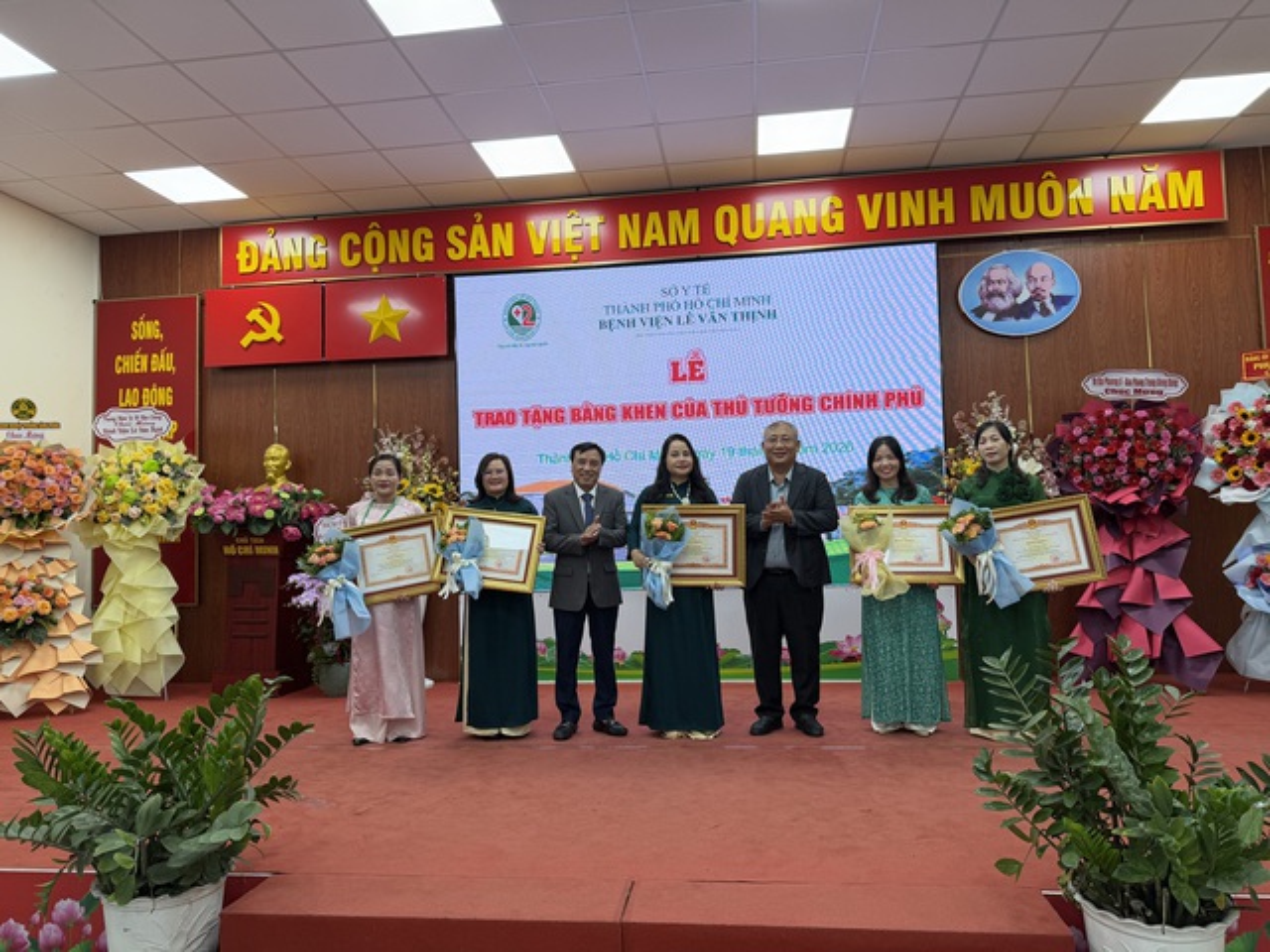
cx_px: 635
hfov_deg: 71.6
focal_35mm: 24
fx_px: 881
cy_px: 476
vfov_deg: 56.8
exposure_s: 1/120
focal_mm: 6.76
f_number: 1.78
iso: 80
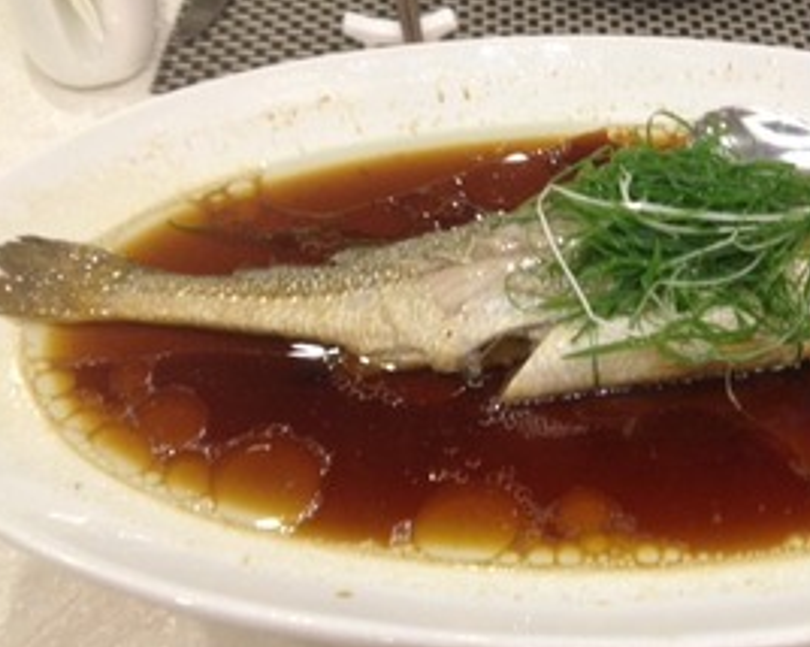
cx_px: 586
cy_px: 339
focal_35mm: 51
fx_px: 1222
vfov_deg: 29.6
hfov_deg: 36.0
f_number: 2.4
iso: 200
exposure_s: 1/20
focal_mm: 4.28
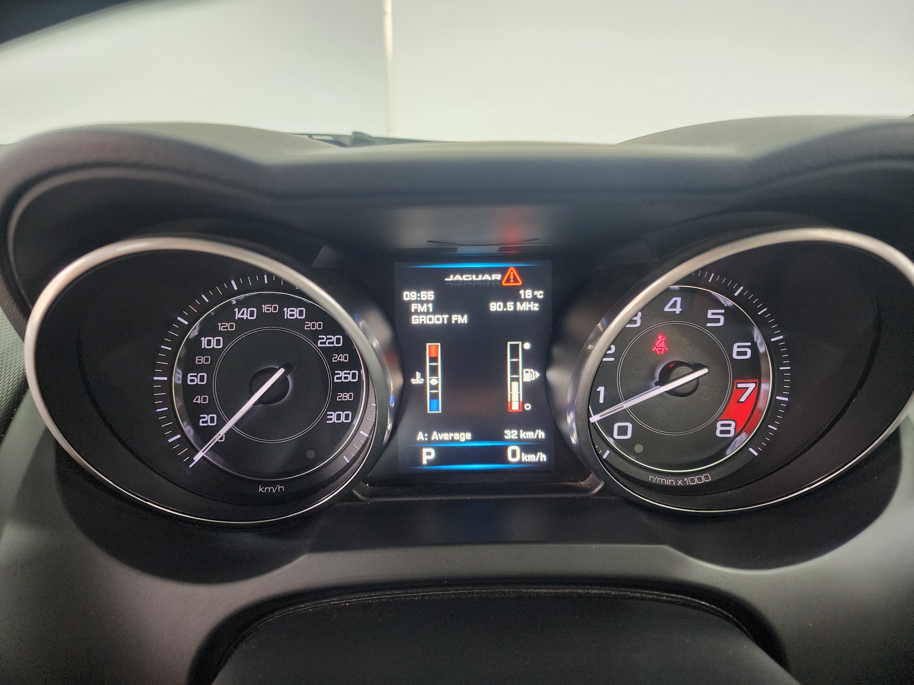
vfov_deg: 58.9
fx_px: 607
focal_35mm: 23
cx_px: 457
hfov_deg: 73.9
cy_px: 342
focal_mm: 6.4
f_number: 1.8
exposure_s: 1/100
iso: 500
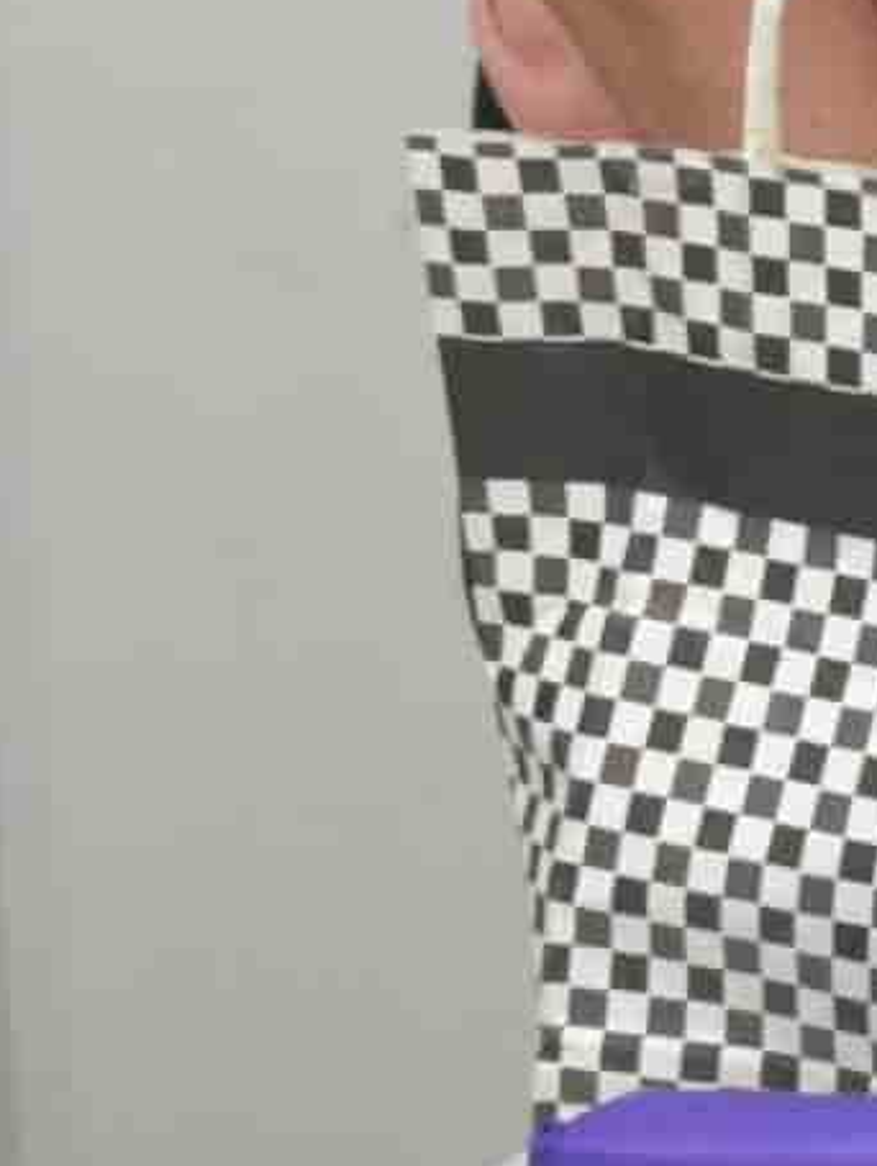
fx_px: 7691
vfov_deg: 8.4
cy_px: -733
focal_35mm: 228
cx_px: 3785
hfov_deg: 5.5
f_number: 5
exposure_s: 1/50
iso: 1600
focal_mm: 20
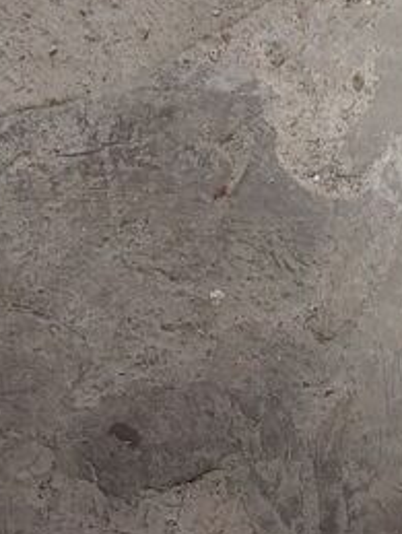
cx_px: 429
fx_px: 1143
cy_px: 447
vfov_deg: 25.7
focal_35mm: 74
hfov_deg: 19.2
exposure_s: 1/25
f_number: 1.8
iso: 320
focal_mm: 4.6
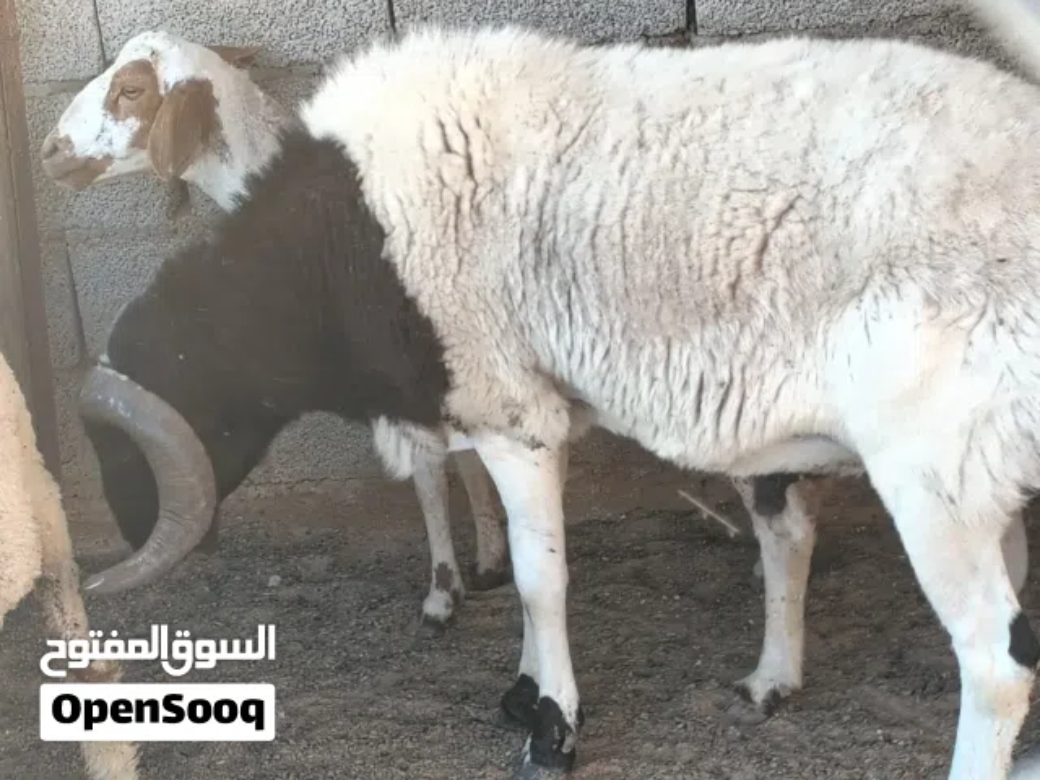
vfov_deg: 21.3
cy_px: 390
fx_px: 2073
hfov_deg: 28.2
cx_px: 520
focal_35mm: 69
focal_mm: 4.05
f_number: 1.8
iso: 266
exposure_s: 1/100
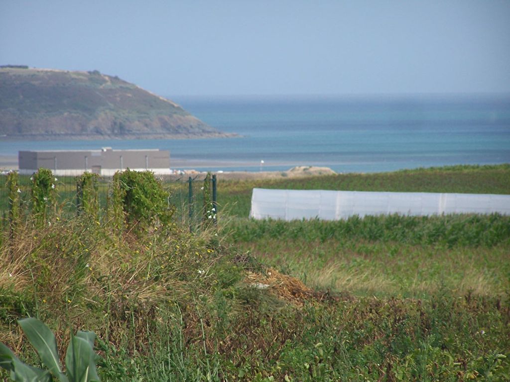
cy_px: 191
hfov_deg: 5.2
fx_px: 5599
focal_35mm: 380
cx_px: 255
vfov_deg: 3.9
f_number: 5
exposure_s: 1/500
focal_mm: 63
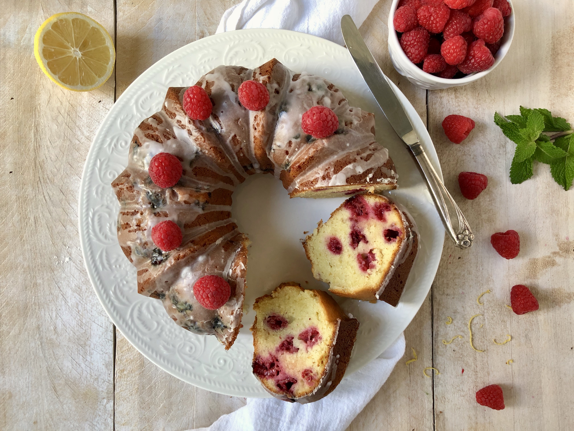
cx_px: 287
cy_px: 216
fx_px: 464
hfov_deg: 63.4
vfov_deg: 49.7
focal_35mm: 28
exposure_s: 1/30
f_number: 1.8
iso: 32
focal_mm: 3.99
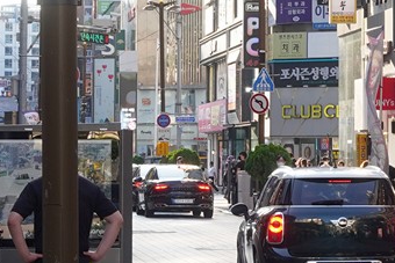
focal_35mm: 206
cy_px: -51
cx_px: 357
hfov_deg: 9.9
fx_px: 2261
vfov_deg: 6.6
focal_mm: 35
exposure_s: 1/100
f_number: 10
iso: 400
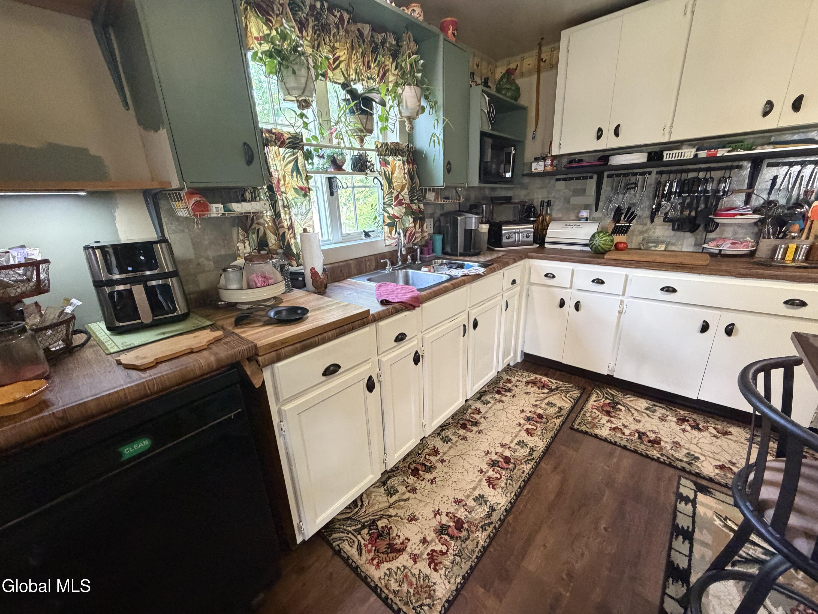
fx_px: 331
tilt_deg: -17.8
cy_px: 307
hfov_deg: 102.1
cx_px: 409
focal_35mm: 14
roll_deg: +2.1
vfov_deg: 85.7
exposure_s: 1/60
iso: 400
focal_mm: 2.22
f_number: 2.2
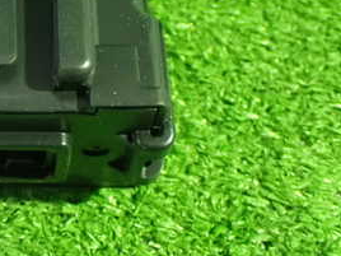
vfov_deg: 17.1
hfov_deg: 21.9
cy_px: 14
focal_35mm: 85
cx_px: -28
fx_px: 837
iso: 1600
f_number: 2.7
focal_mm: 6.83
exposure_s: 1/25
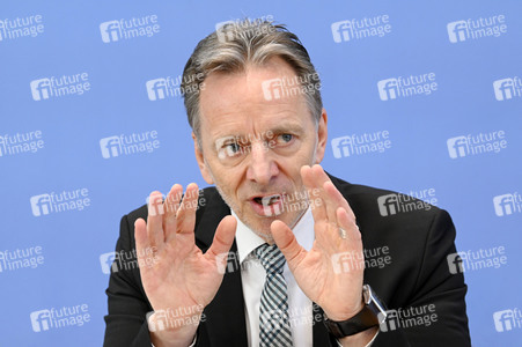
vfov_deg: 11.4
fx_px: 1739
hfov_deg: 17.1
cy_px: 174
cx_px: 261
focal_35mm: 120
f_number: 5.6
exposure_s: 1/640
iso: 4000
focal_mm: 120
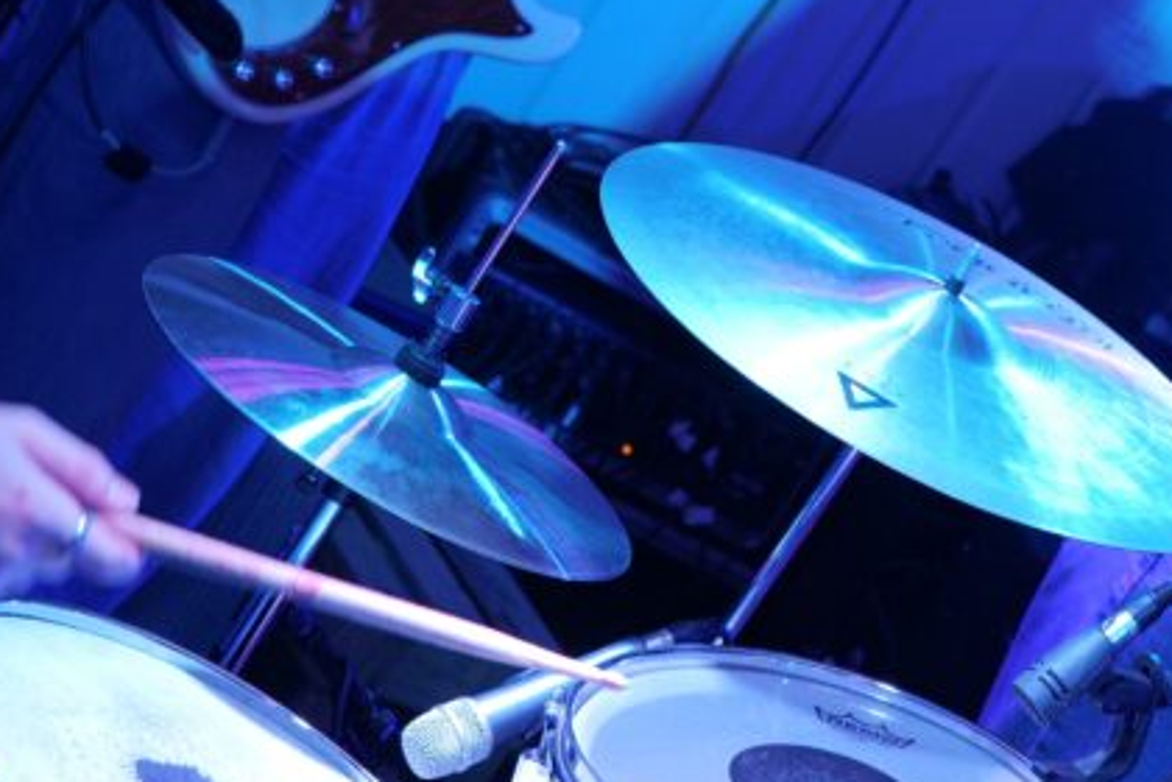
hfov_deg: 17.5
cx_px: 767
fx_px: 3809
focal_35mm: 117
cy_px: -82
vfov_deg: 11.5
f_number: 4.9
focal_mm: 48
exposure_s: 1/60
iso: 1250
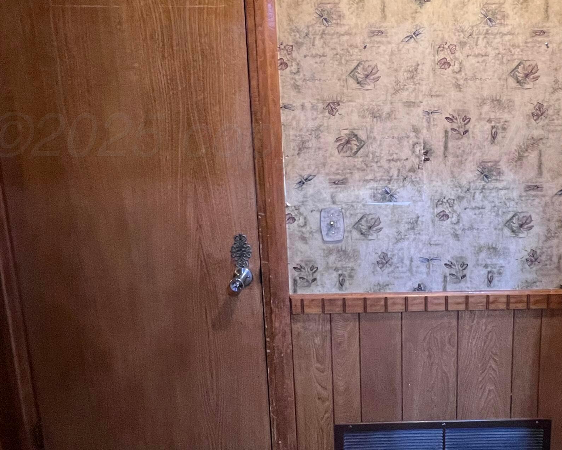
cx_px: 412
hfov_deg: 66.5
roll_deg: +0.4
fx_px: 399
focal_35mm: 24
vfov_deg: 57.1
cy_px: 140
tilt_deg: -8.6
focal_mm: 1.57
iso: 400
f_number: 1.8
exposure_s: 1/60
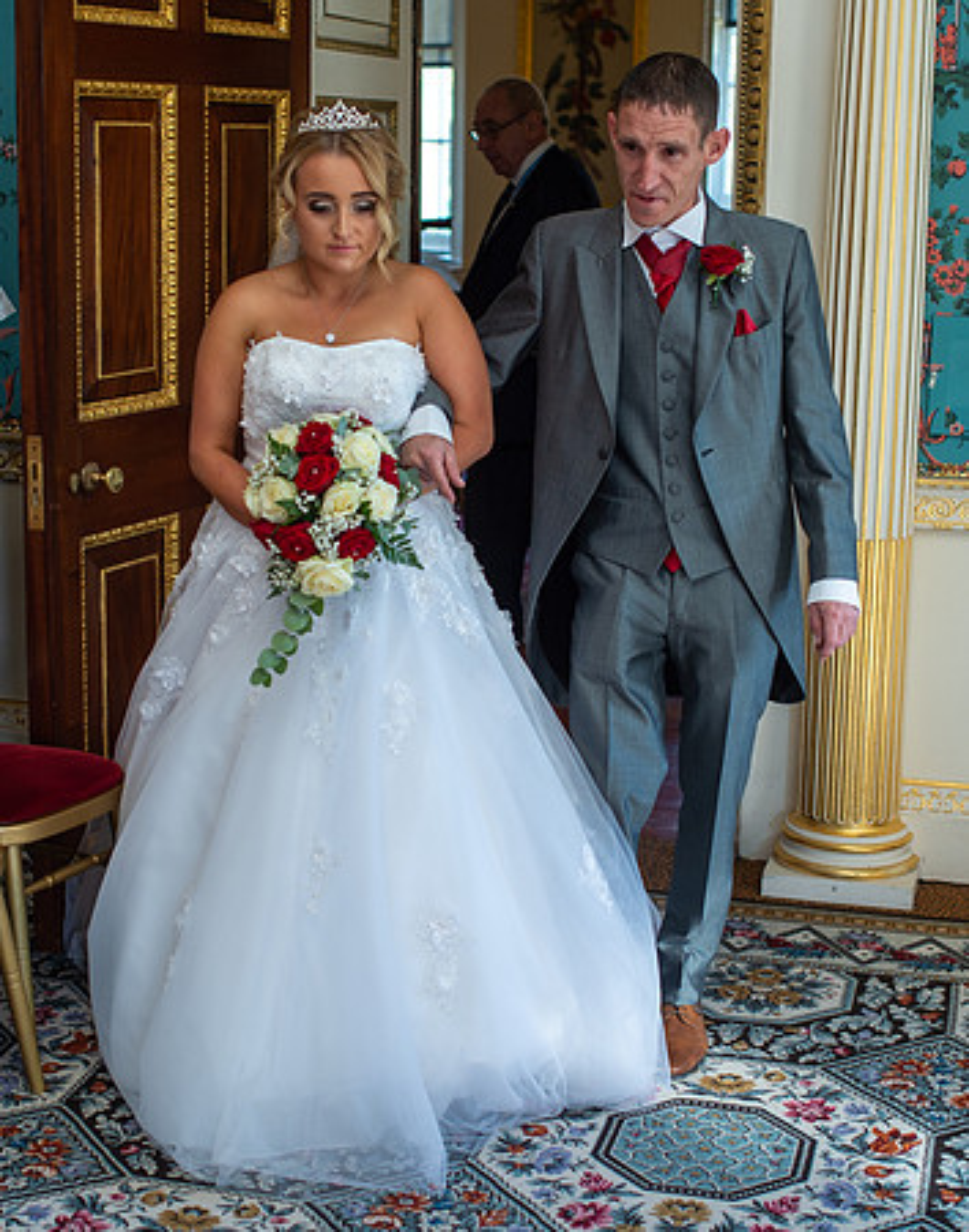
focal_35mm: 62
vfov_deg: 30.9
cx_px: 436
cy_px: 605
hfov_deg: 24.5
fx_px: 2230
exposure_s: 1/125
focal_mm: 35
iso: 100
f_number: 2.5
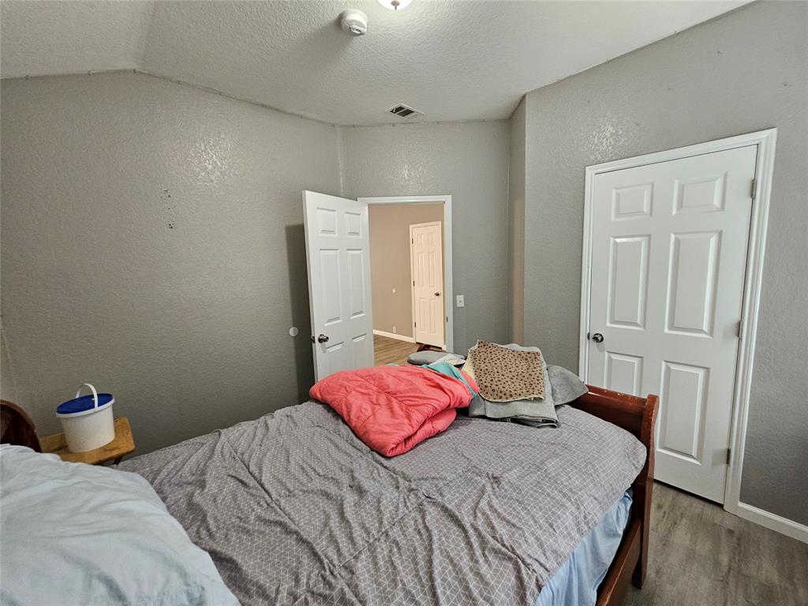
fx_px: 303
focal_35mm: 13
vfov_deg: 89.9
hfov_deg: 106.2
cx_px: 404
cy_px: 303
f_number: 2.2
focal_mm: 2.2
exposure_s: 1/30
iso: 320
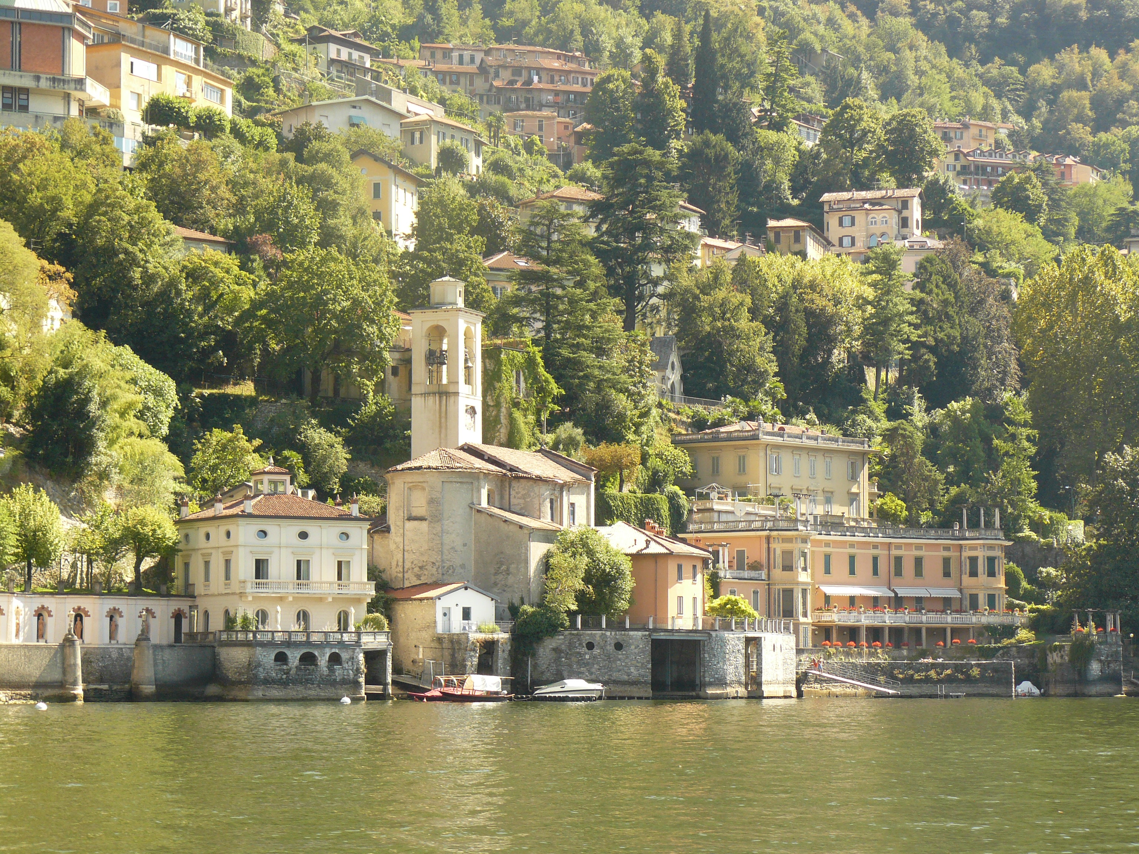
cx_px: 570
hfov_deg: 20.2
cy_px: 427
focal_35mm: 97
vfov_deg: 15.2
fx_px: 3192
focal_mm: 16.2
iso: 100
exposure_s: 1/160
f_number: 4
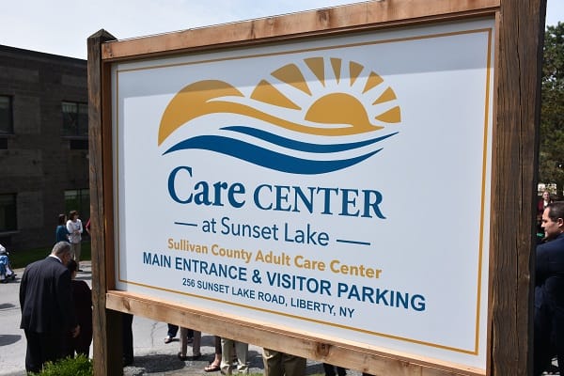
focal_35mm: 36
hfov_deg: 53.1
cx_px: 282
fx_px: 564
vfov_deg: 36.9
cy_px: 188
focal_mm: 24
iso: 180
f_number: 8
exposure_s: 1/500
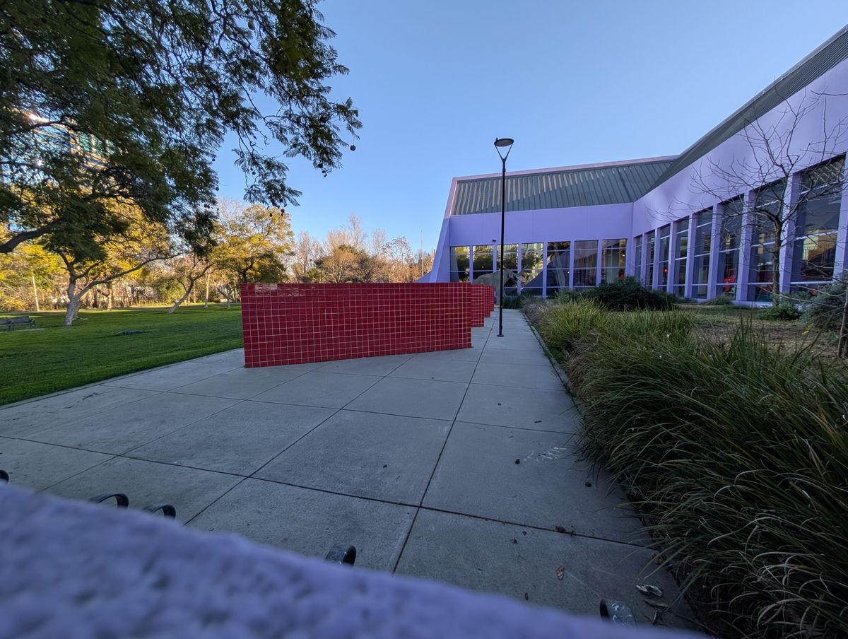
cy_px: 320
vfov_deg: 94.7
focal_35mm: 12
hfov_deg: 110.4
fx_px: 294
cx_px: 424
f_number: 1.7
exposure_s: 1/1195
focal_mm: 2.02
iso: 54
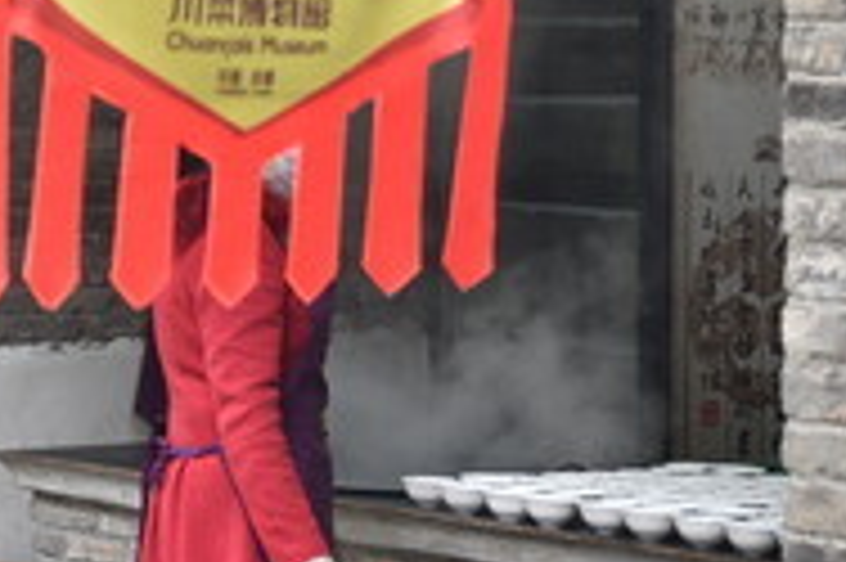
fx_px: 3146
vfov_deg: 10.0
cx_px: -202
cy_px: -137
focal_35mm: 134
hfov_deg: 14.7
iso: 500
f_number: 2.8
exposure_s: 1/50
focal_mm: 42
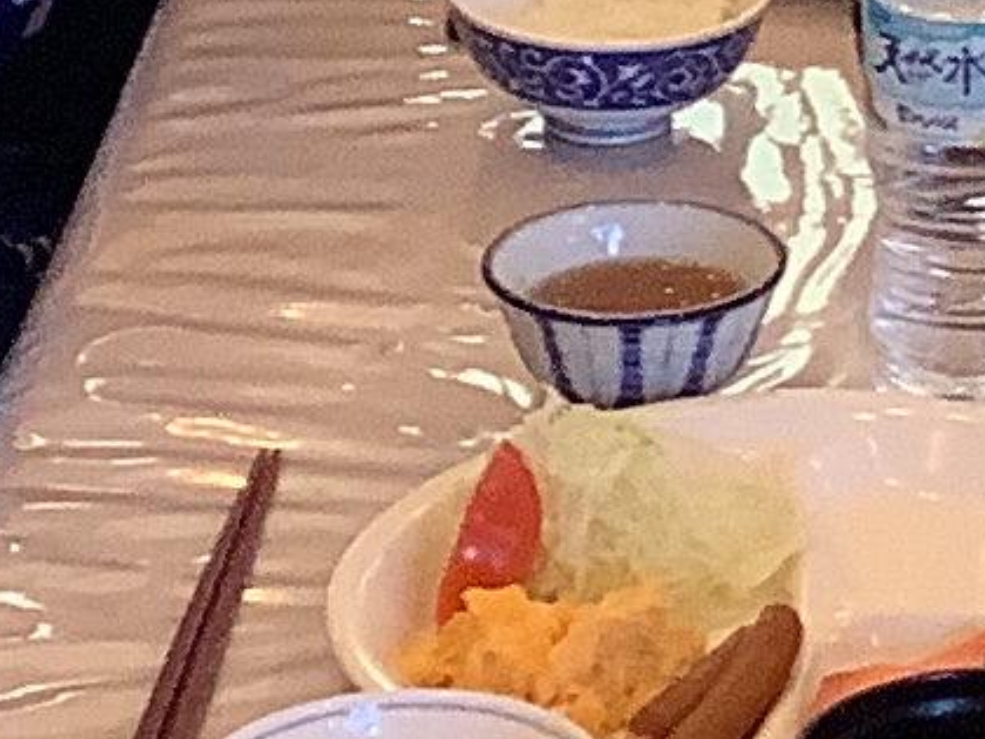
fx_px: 6858
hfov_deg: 8.1
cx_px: 1245
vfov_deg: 6.0
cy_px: -669
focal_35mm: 241
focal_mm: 3.3
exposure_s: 1/50
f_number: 2.4
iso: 64
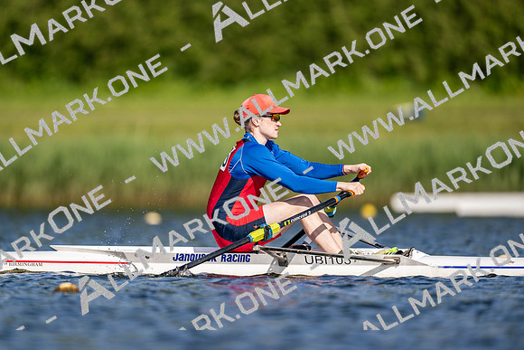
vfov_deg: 2.3
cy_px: 175
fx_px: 8735
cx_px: 262
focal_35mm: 600
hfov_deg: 3.4
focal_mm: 600
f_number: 4
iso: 200
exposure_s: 1/2500
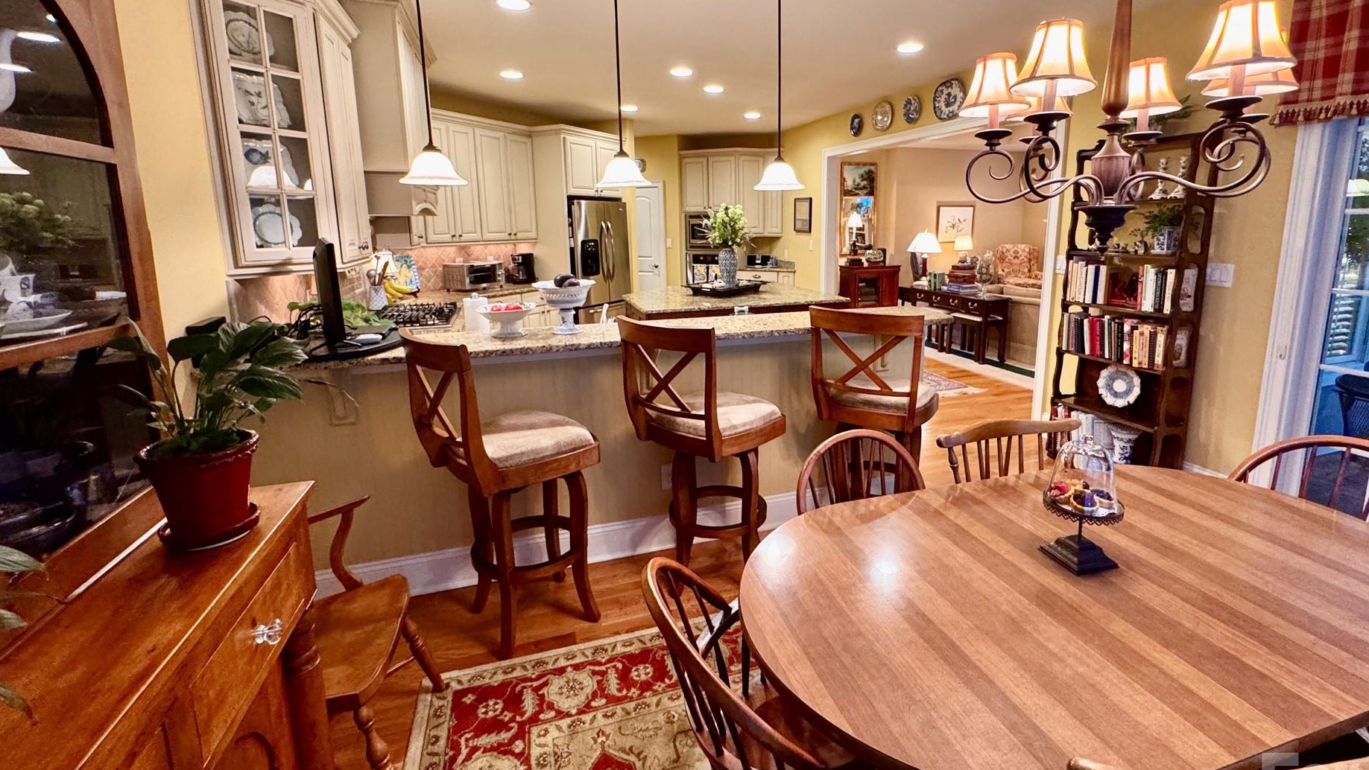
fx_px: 617
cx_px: 736
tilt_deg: -10.3
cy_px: 327
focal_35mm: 17
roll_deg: +0.3
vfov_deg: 63.6
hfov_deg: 95.7
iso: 500
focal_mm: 2.22
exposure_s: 1/60
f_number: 2.2
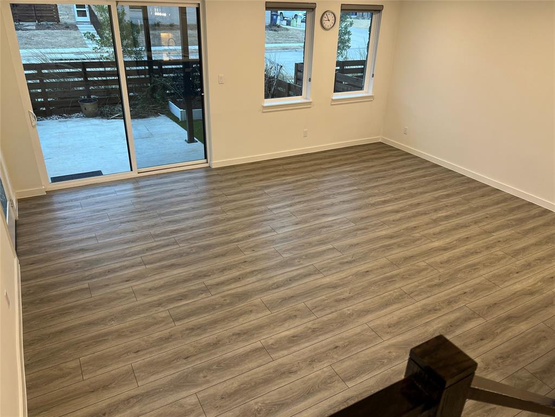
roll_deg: -1.9
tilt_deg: -27.2
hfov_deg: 67.3
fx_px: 417
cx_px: 278
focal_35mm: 26
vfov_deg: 53.1
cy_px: 208
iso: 80
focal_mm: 5.7
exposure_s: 1/60
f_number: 1.5
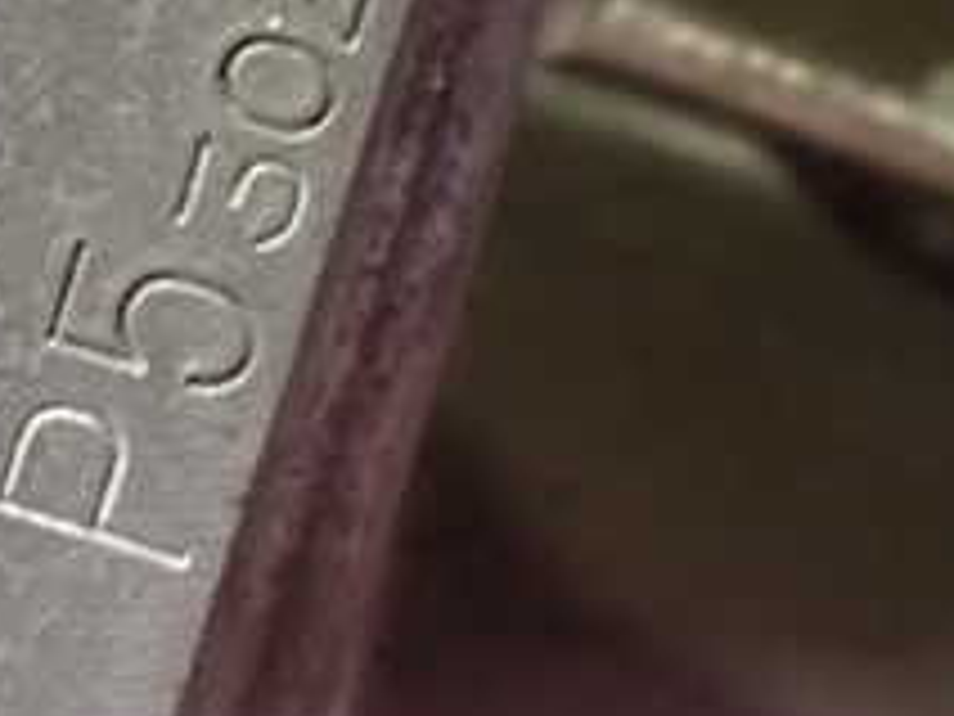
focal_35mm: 85
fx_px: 2343
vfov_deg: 17.1
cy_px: 63
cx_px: 274
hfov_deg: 22.9
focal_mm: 5.4
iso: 1600
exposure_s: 1/30
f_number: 2.3
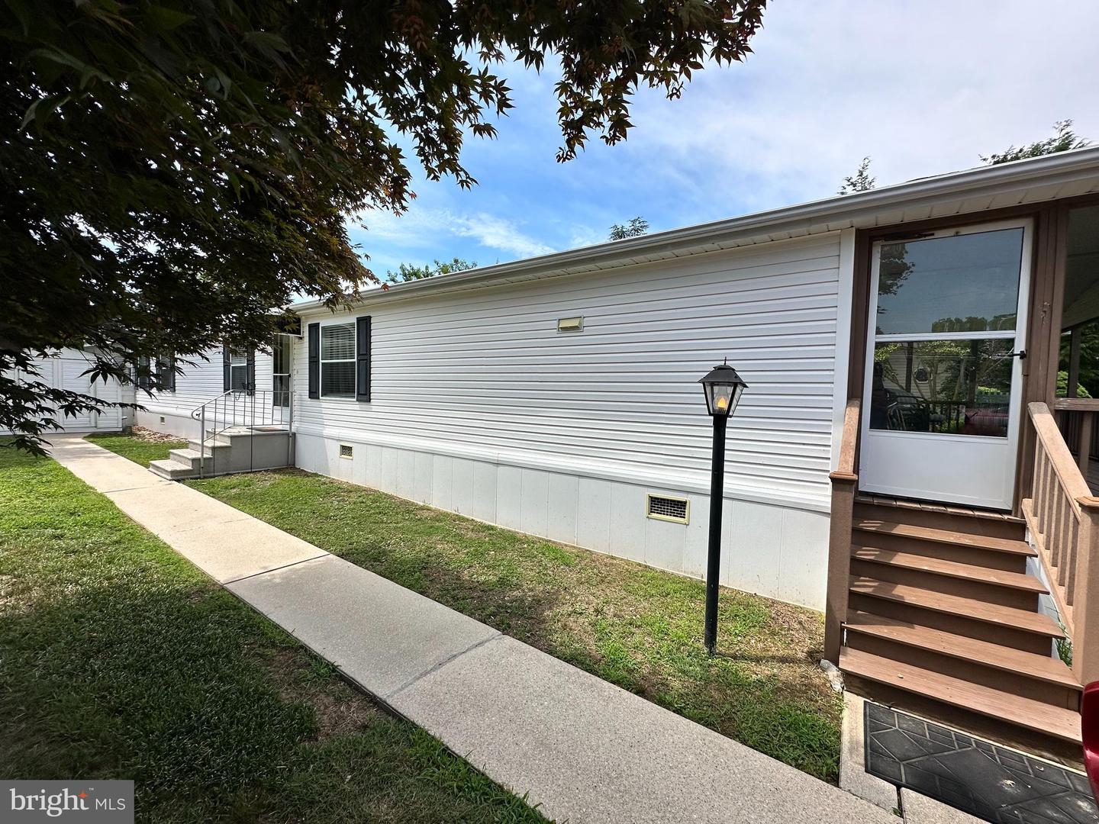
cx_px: 550
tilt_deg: -2.3
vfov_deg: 85.7
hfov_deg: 102.1
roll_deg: -1.5
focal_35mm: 14
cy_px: 412
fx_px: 444
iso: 50
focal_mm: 2.22
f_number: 2.2
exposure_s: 1/2092
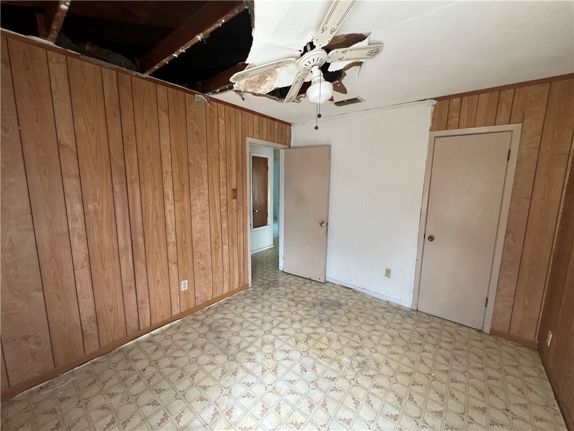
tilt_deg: -6.9
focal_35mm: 13
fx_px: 216
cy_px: 216
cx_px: 287
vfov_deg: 89.9
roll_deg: -0.3
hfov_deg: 106.2
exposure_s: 1/85
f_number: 1.8
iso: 250
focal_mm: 1.57
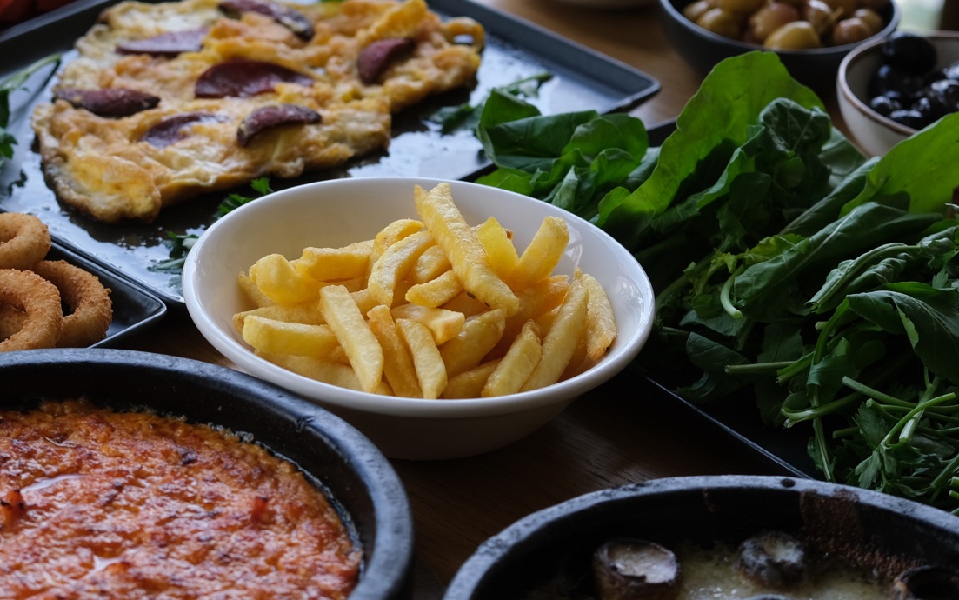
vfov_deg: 9.5
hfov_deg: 15.0
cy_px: 167
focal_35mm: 138
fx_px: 3608
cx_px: 183
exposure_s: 1/200
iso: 320
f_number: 4
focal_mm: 55
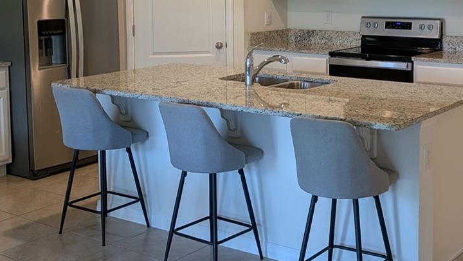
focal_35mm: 58
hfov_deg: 36.0
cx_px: 262
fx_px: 712
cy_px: 36
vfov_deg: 20.4
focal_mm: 6.9
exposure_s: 1/122
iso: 22
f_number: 1.68
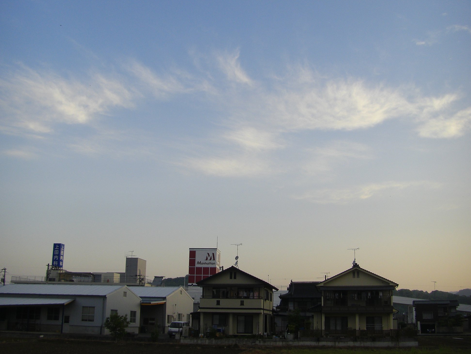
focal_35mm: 40
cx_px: 236
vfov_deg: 36.0
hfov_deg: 46.8
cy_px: 180
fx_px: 544
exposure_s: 1/80
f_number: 4.6
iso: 50
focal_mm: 6.3
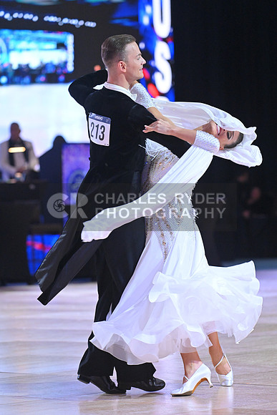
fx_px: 2134
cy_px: 208
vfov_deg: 11.1
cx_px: 138
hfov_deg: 7.4
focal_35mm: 185
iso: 4000
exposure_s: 1/400
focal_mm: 185
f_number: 5
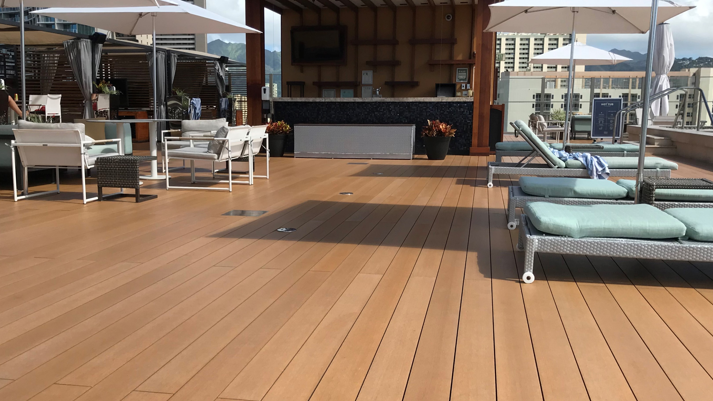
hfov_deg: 54.0
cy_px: 228
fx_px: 700
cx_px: 331
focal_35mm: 37
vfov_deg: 32.0
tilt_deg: -8.4
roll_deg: -0.9
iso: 20
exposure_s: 1/2037
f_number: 1.8
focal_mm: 3.99
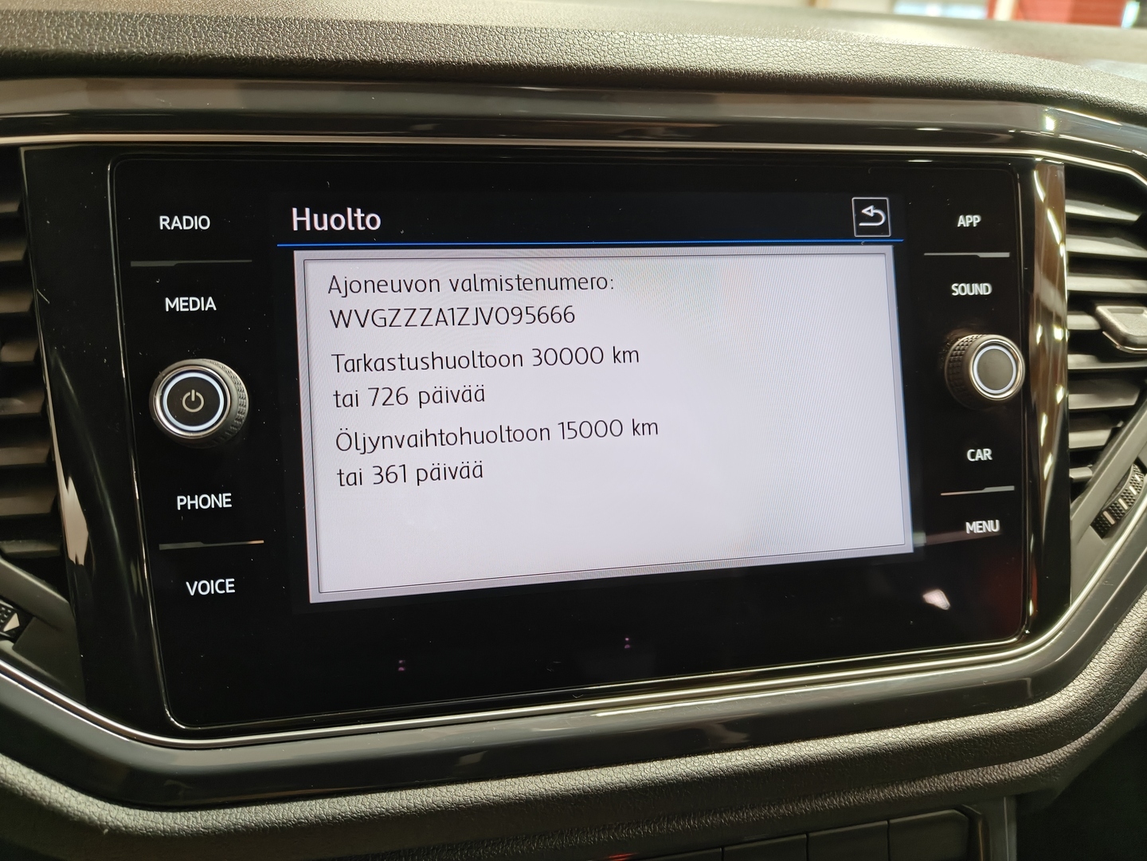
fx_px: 795
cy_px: 430
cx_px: 574
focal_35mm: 24
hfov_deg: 71.6
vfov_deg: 56.8
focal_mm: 5.59
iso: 160
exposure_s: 1/50
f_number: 1.8
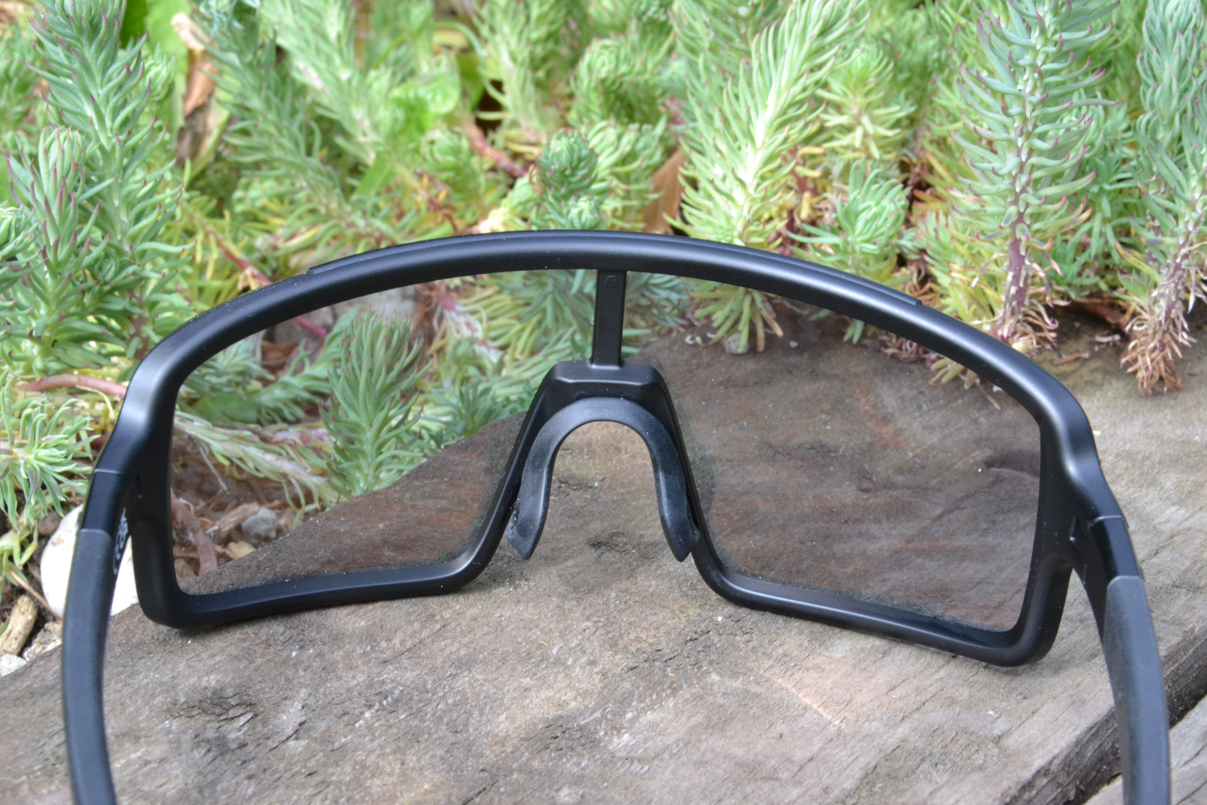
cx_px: 604
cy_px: 402
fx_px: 3319
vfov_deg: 13.8
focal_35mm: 99
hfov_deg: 20.6
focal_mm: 66
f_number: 22
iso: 1600
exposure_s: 1/50
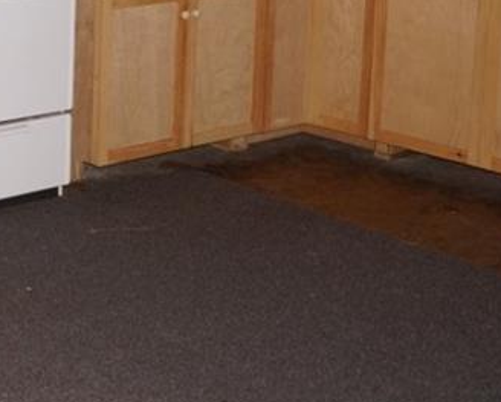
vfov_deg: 18.6
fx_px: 1172
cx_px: -90
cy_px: -47
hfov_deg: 22.4
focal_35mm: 79
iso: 400
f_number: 5.6
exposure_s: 1/60
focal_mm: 18
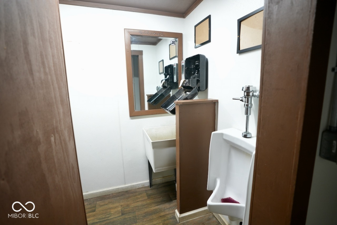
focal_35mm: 16
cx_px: 168
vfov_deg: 73.8
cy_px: 112
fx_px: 150
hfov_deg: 96.7
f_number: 2.8
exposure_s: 1/50
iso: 640
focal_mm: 16
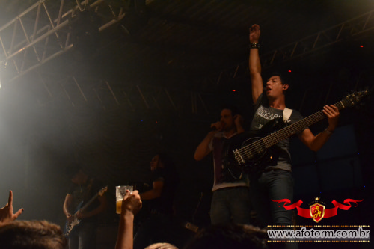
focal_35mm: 66
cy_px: 124
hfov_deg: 30.5
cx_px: 187
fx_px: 685
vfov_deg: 20.6
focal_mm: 44
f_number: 10
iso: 3200
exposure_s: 1/100
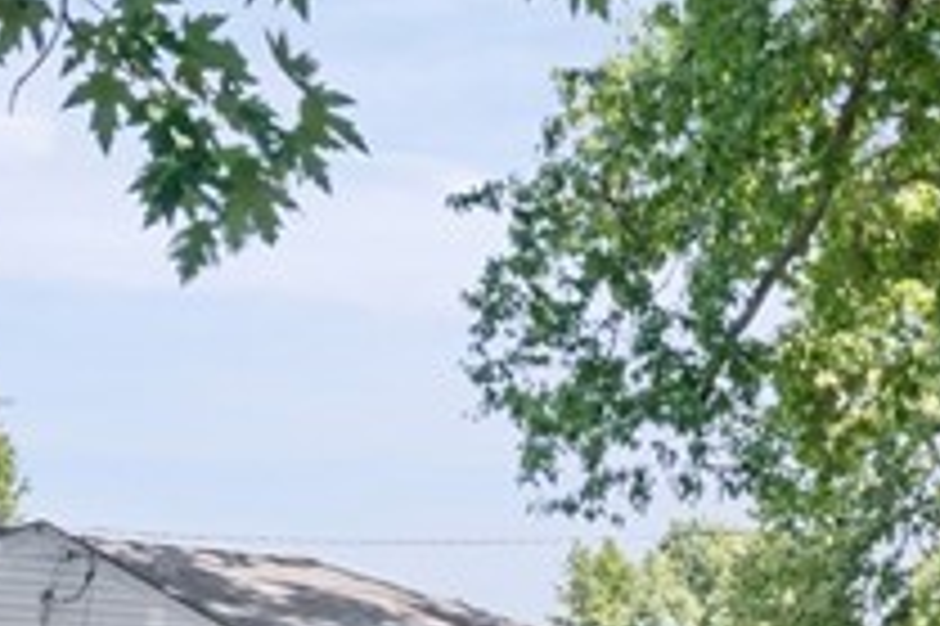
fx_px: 2035
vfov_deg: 16.5
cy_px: 826
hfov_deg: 25.7
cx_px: 715
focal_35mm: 78
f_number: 9
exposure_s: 1/40
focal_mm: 15
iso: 250
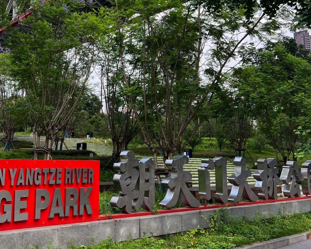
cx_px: 101
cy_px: 101
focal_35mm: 38
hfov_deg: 47.1
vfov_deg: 39.0
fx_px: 350
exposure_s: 1/461
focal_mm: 5.7
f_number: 1.5
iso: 50
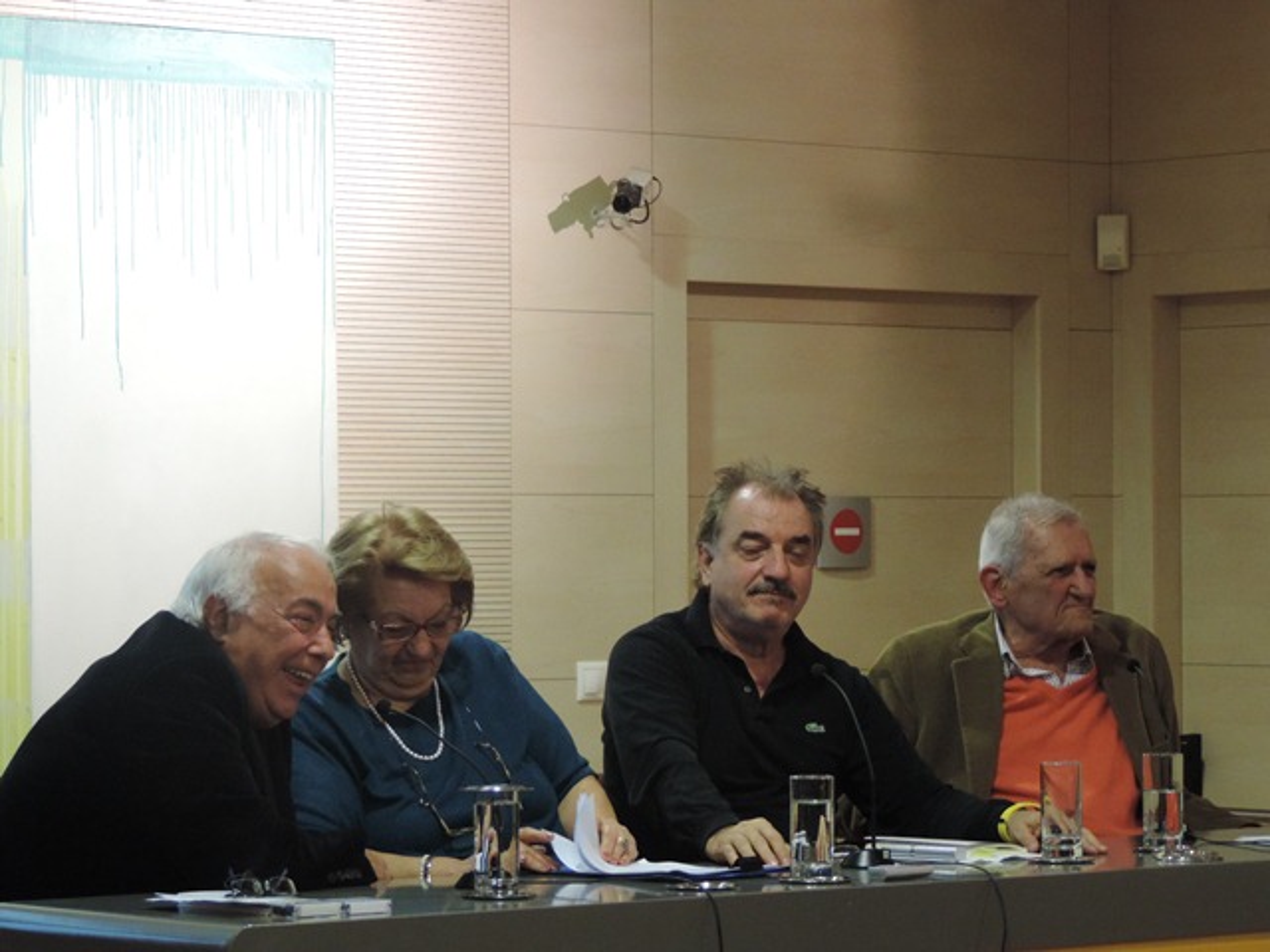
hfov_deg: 14.6
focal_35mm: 135
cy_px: 476
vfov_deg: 11.0
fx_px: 4953
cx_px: 635
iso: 800
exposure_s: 1/15
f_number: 4.3
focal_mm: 24
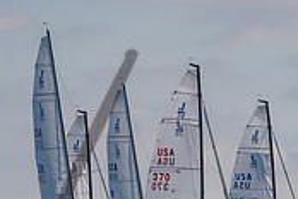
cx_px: 154
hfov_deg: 2.6
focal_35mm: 799
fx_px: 6613
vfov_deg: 1.7
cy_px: 244
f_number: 14
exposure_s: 1/1250
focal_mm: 160
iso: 640
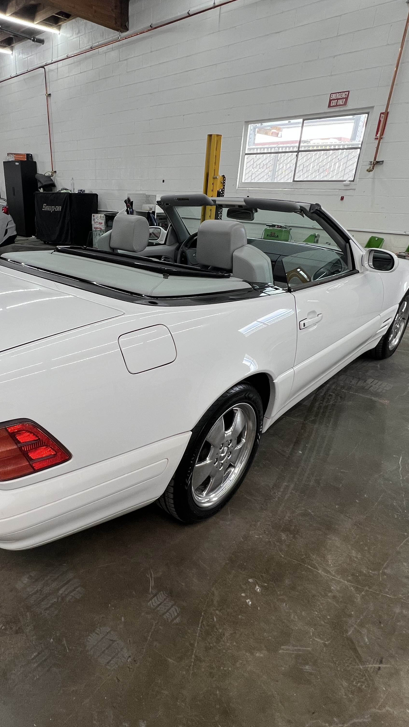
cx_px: 131
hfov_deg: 56.9
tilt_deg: -24.8
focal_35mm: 19
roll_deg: -0.3
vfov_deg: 89.6
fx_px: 366
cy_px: 364
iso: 80
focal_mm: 1.57
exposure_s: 1/120
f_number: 1.8
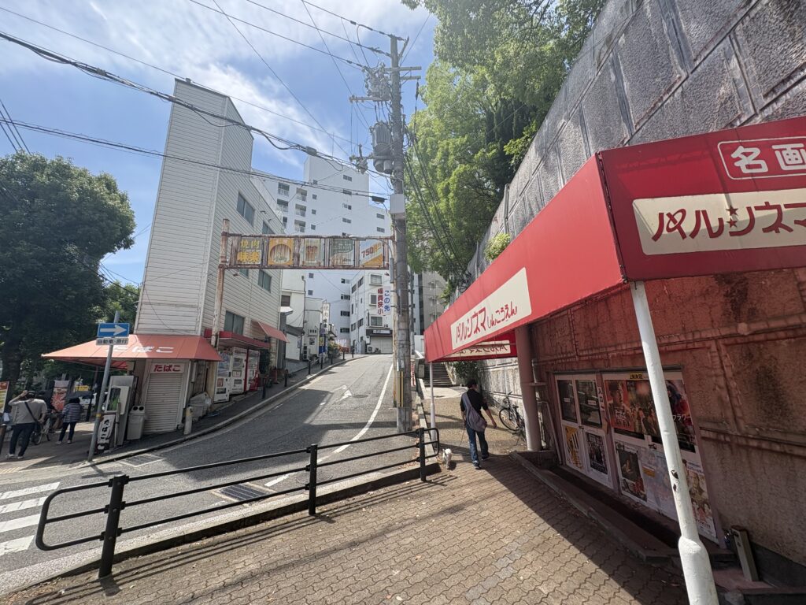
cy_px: 302
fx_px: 326
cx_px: 403
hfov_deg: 102.1
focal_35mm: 14
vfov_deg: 85.7
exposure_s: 1/868
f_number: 2.2
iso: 50
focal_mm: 2.22
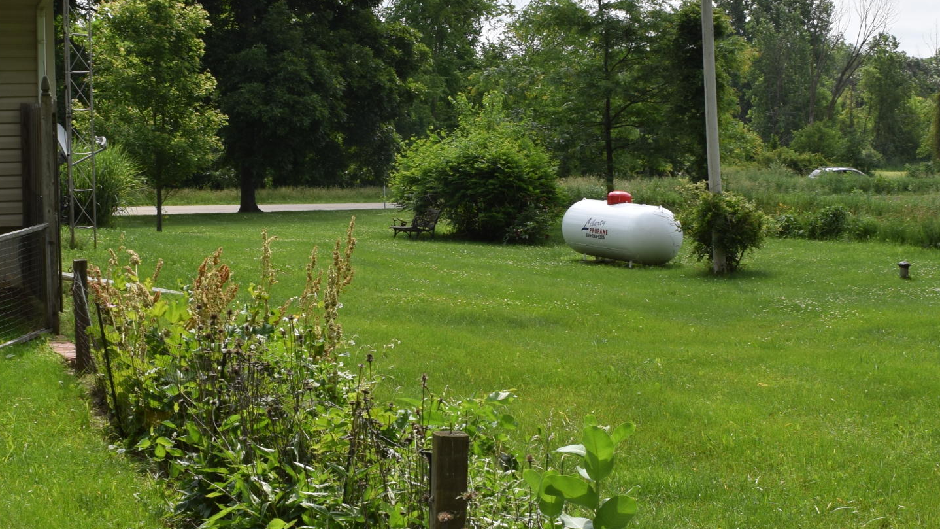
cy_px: 290
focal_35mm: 59
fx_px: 1471
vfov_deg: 20.4
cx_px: 479
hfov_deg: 35.4
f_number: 10
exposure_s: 1/200
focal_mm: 18
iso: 100
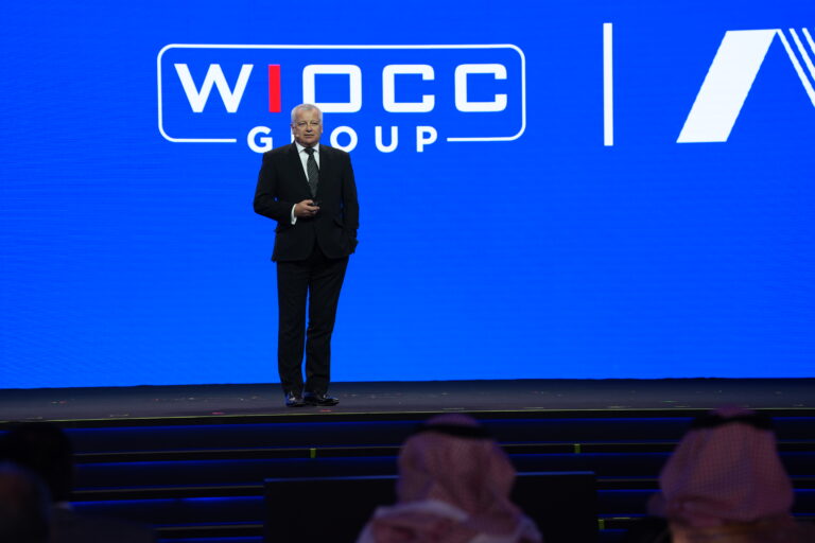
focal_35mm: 110
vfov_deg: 12.5
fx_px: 2490
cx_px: 408
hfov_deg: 18.6
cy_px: 272
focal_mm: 110
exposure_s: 1/200
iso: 640
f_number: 3.5
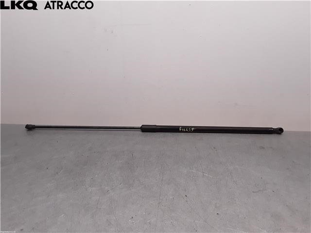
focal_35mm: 28
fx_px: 252
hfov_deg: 63.4
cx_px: 156
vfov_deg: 49.7
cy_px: 116
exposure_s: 1/181
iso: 100
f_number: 1.9
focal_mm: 2.91
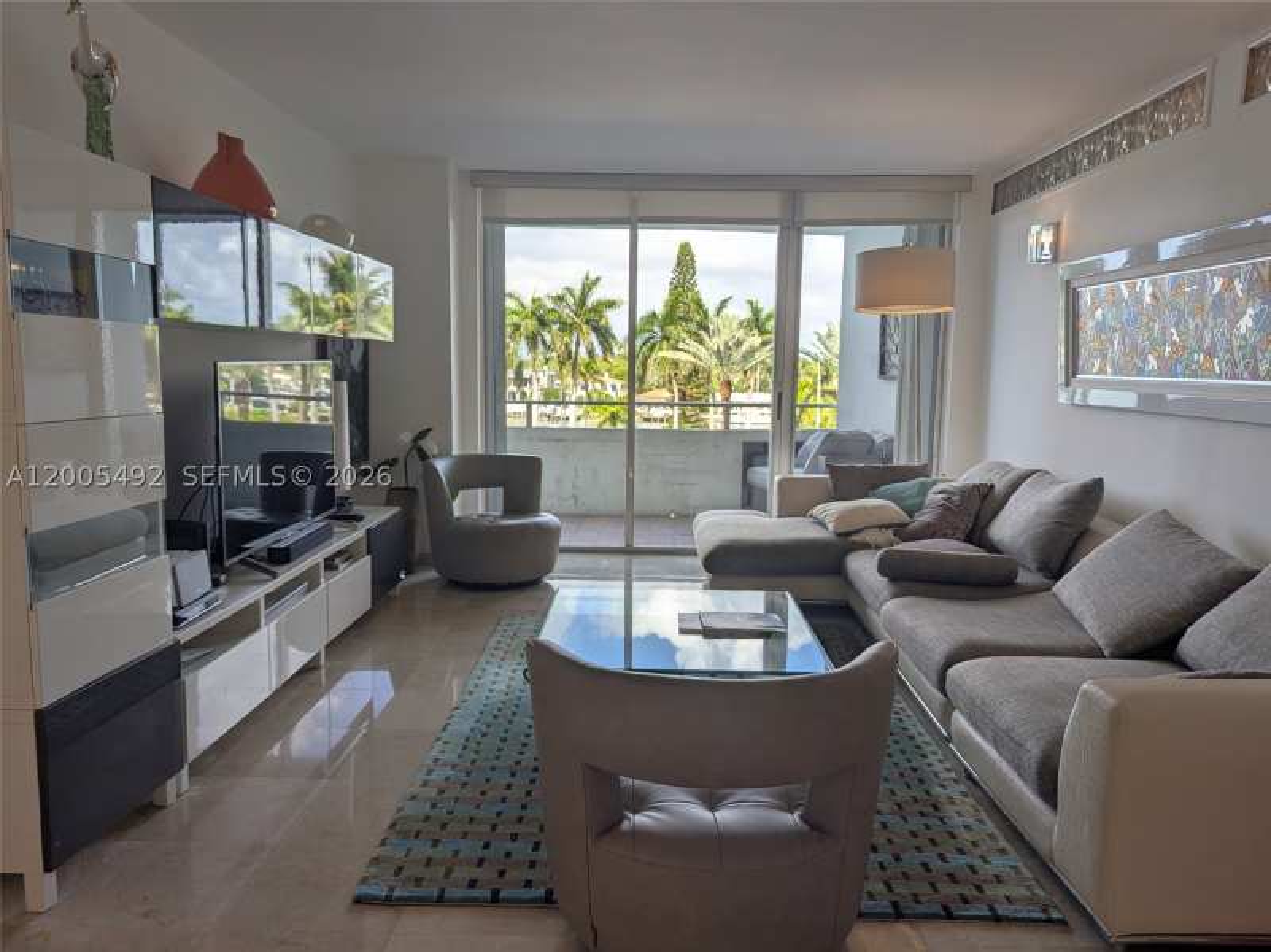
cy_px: 476
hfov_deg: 71.6
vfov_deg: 56.8
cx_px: 636
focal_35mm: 24
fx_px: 881
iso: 47
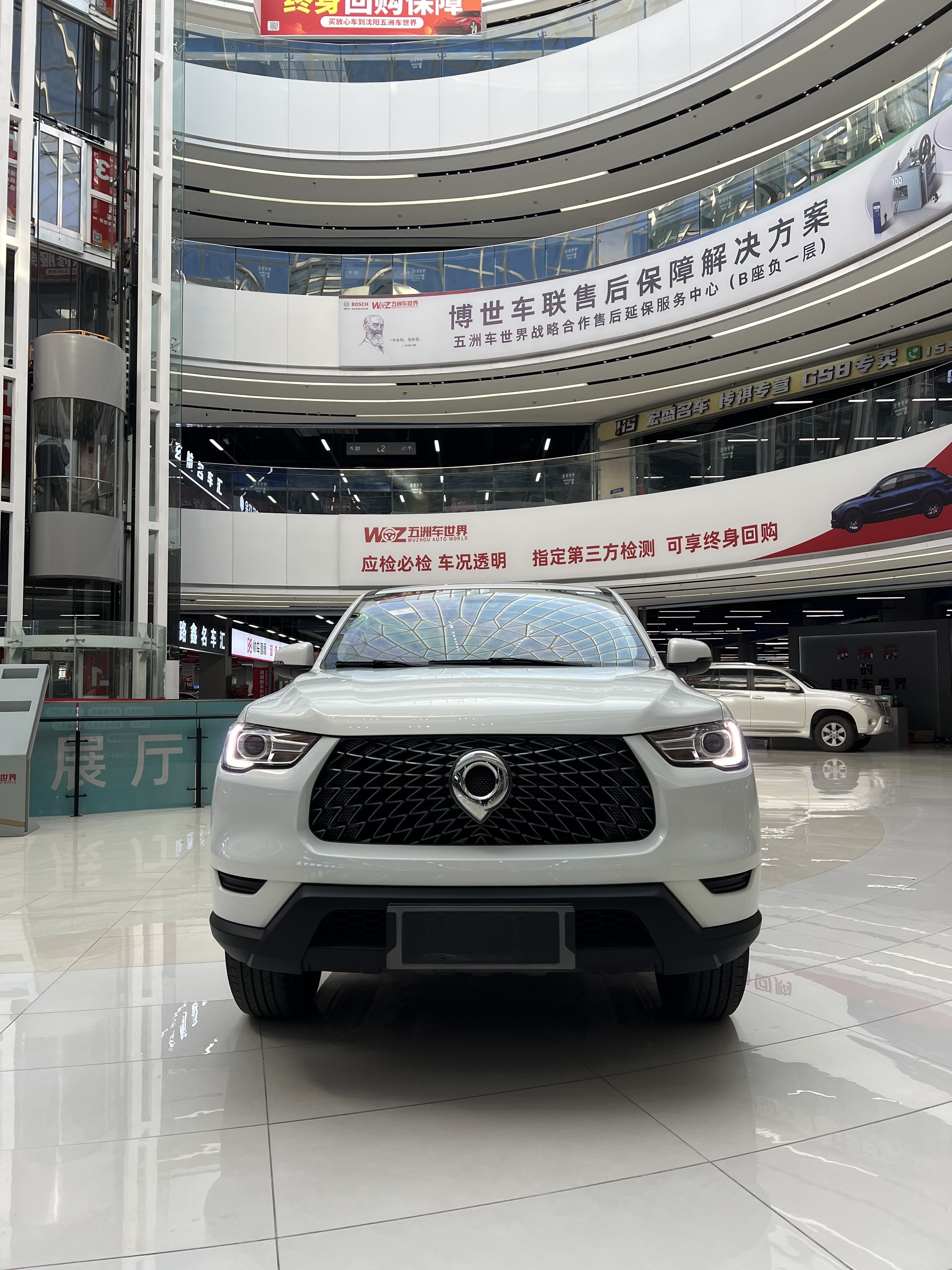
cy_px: 635
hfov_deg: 53.1
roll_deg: +0.3
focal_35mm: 26
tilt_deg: +4.2
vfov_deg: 67.3
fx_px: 953
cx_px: 476
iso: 50
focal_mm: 5.7
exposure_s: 1/402
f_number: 1.5
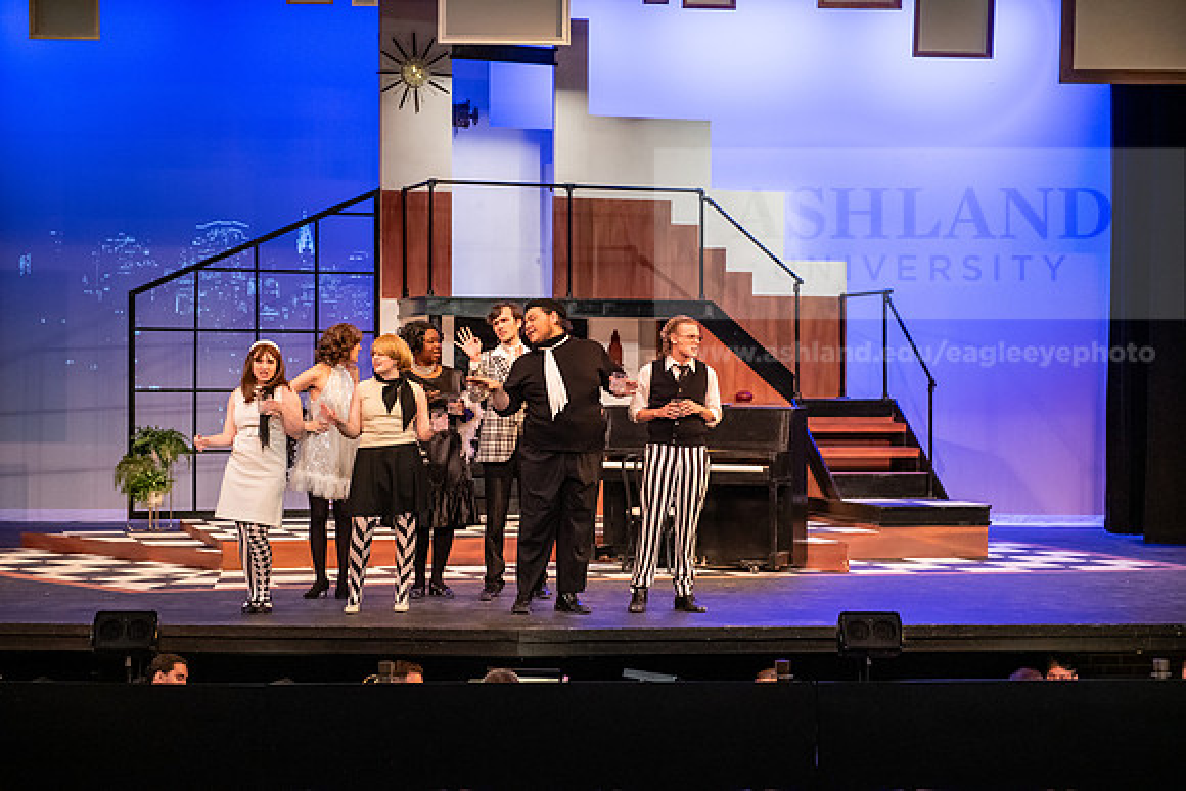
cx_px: 593
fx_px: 2307
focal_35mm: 70
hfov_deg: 28.8
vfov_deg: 19.5
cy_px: 396
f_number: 3.5
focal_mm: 70
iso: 3200
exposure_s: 1/200
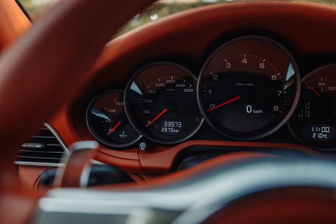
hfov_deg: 58.7
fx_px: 298
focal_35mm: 32
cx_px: 168
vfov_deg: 41.1
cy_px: 112
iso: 200
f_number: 2.8
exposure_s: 1/200
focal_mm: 32
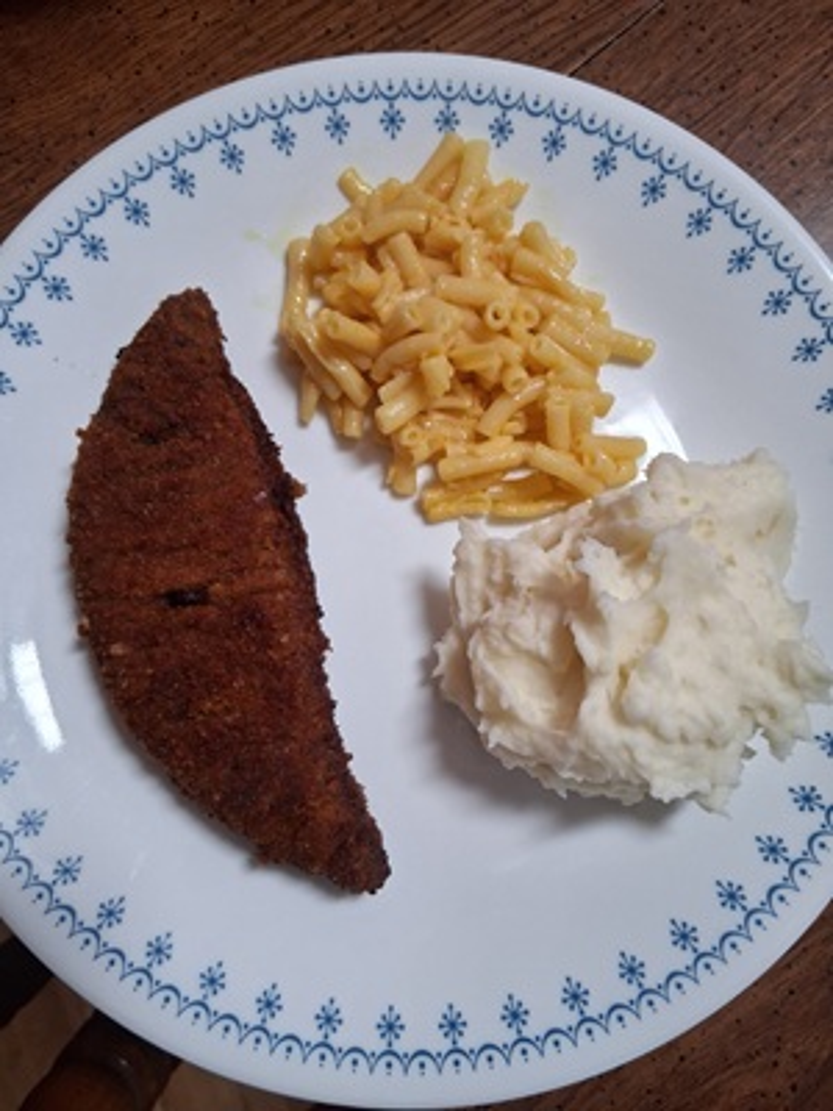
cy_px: 556
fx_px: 834
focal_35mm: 26
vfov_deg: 67.3
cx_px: 416
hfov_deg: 53.1
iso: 400
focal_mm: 3.98
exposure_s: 1/100
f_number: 1.8
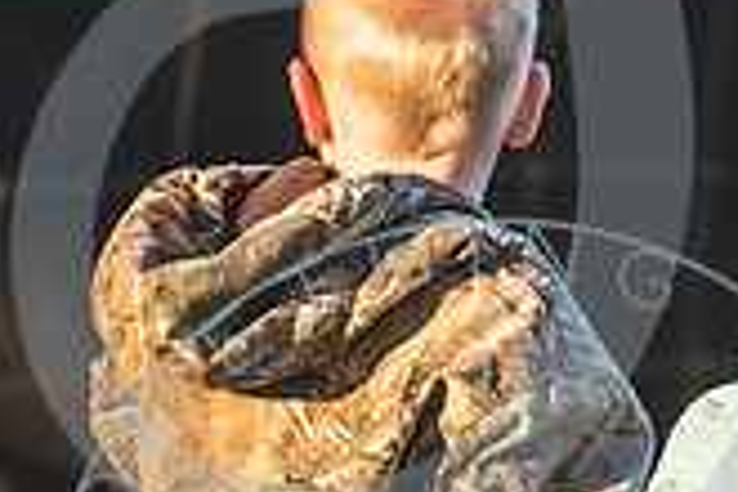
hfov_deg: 3.9
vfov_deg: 2.6
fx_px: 10823
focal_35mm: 528
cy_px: 302
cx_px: 815
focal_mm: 140
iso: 160
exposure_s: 1/320
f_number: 2.8
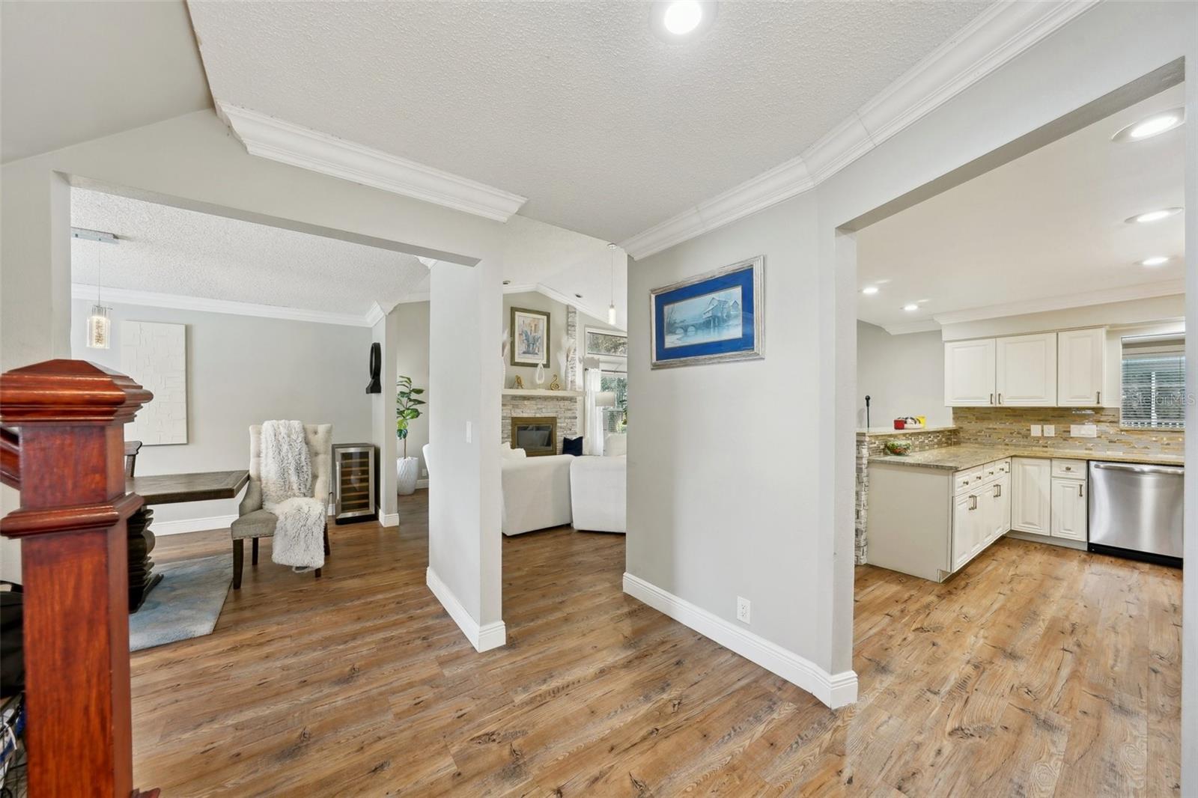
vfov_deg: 90.0
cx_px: 599
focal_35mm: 12
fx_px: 399
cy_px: 399
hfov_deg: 112.6
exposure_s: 1/15
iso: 800
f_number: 8
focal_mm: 12
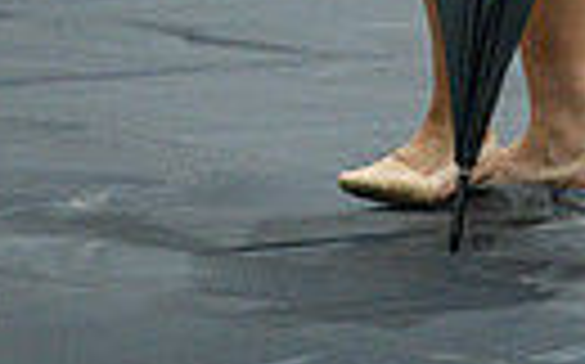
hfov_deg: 3.0
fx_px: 11230
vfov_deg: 1.9
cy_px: -602
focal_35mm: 705
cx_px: 580
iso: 5000
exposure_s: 1/500
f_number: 4
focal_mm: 200
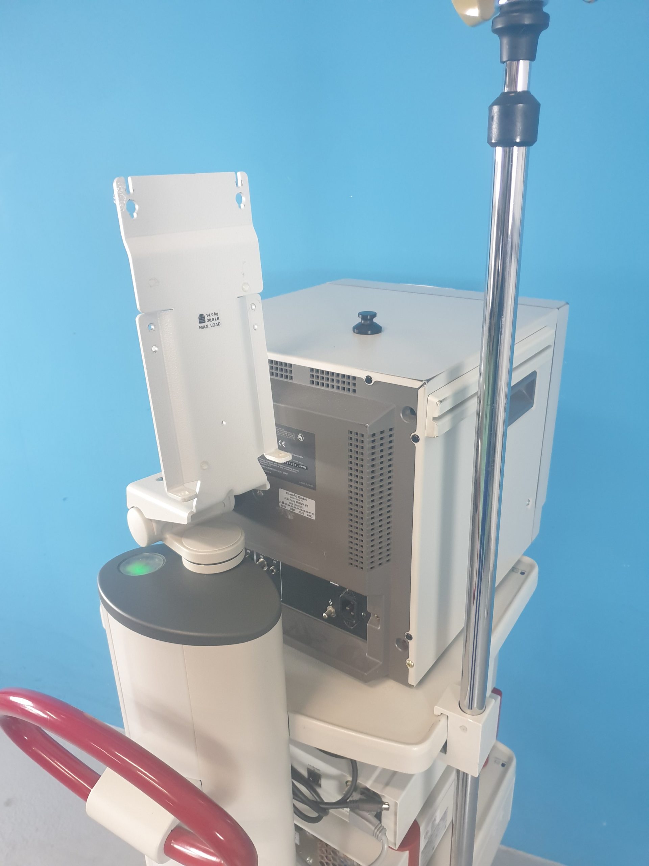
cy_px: 433
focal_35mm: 26
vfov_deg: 67.3
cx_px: 324
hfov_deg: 53.1
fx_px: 650
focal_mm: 4.3
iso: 250
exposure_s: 1/50
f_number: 1.5
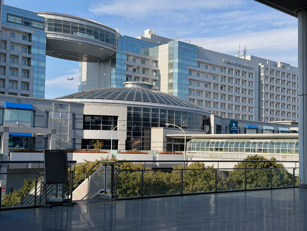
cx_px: 154
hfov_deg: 39.7
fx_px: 426
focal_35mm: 48
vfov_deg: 30.3
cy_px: 116
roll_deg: -1.0
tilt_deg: +4.0
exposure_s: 1/3096
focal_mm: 6.76
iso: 64
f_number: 1.78
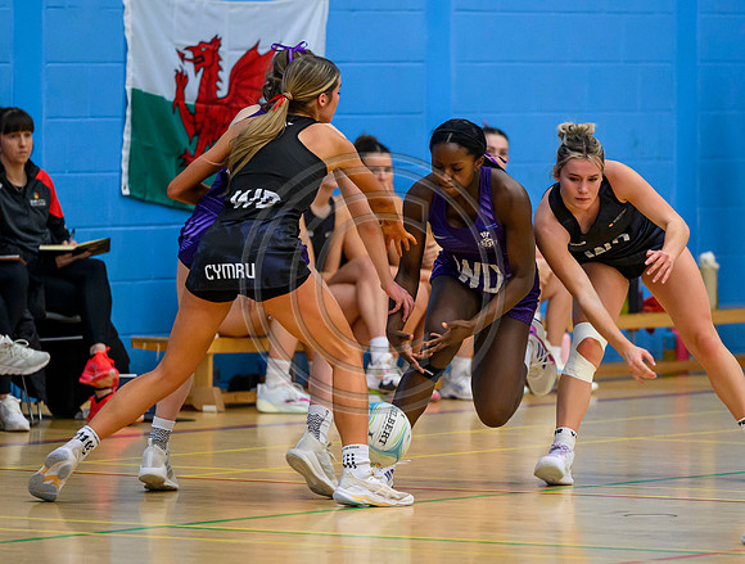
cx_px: 488
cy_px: 297
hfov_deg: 5.9
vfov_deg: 4.5
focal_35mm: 333
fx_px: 7187
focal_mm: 200
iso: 4000
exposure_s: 1/800
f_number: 2.8
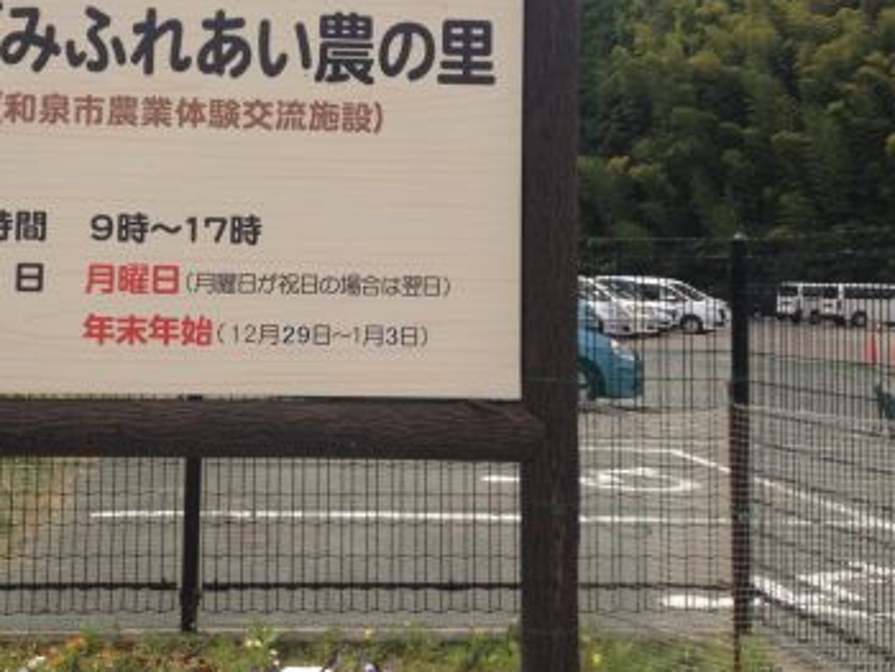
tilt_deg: +1.5
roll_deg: -1.4
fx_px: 1552
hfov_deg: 31.6
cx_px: 233
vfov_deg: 24.2
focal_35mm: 60
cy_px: 179
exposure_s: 1/2304
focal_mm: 4.28
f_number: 2.4
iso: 50
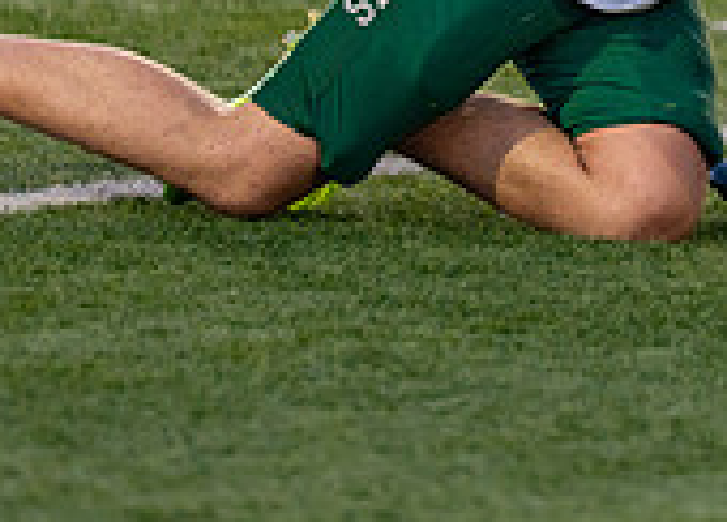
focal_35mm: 805
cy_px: -398
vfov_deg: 1.8
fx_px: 16648
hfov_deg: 2.5
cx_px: 976
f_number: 2.8
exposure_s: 1/1250
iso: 1000
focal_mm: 200
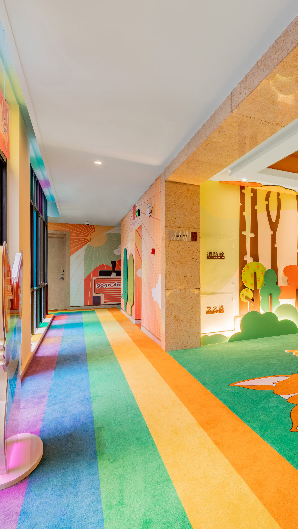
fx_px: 309
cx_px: 327
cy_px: 265
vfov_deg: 81.2
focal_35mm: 22
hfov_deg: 41.3
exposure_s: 1/5
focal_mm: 14
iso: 125
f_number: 11
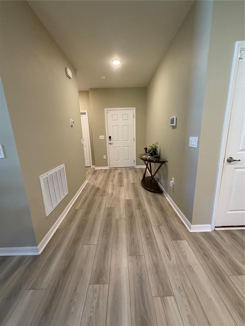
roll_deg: +2.2
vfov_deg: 102.1
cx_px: 122
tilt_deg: -13.8
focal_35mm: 14
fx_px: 132
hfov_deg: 85.7
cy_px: 163
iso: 320
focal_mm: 2.22
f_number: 2.2
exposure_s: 1/60
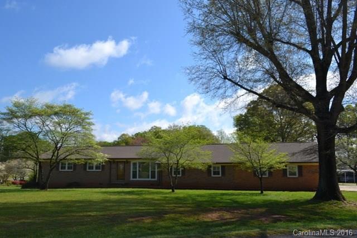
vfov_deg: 43.6
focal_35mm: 30
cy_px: 119
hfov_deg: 61.9
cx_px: 178
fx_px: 298
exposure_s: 1/250
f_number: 8
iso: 100
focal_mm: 20
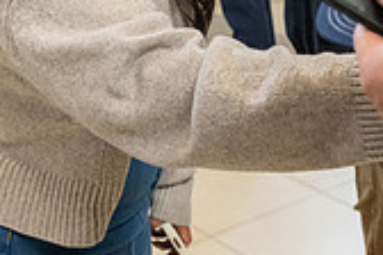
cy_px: -156
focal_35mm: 107
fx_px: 1138
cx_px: 253
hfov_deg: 19.0
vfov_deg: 12.1
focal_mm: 31
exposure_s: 1/320
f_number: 4
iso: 2500
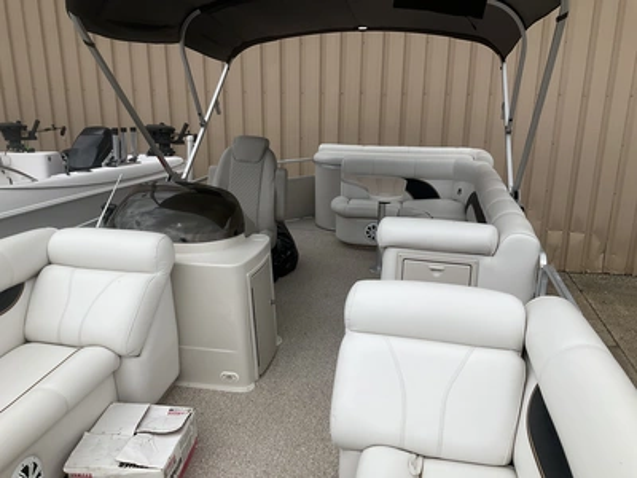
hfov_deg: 61.7
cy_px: 239
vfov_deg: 48.2
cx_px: 318
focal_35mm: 29
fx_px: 534
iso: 25
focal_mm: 3
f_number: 1.8
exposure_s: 1/2959
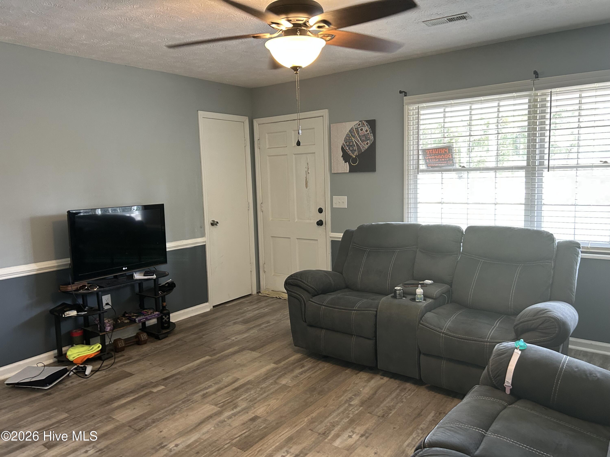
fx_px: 458
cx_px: 305
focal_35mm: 26
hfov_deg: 67.3
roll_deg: +1.8
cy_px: 228
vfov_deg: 53.1
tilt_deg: -6.9
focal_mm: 5.7
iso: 160
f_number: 1.5
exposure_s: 1/60
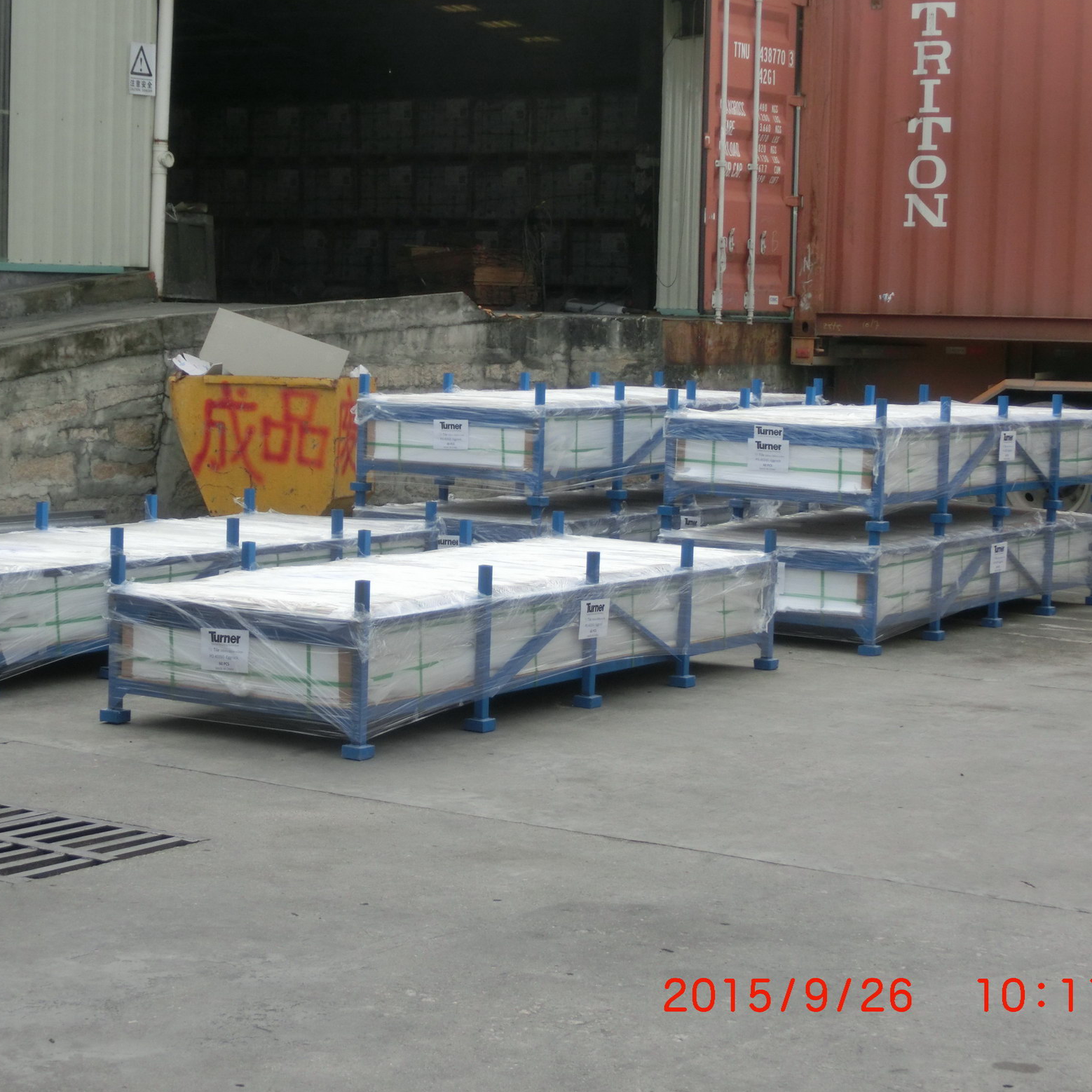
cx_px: 472
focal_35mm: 73
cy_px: 521
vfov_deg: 23.7
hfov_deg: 23.7
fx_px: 2605
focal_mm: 10.11
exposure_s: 1/640
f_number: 4.5
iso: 80
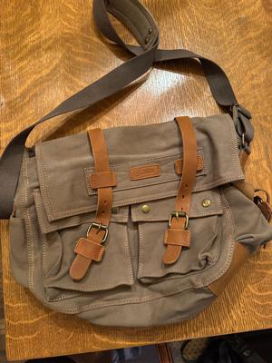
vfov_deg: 71.6
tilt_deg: -81.0
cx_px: 136
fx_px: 251
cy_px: 182
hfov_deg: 56.8
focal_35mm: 24
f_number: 1.78
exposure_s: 1/30
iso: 800
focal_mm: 6.76
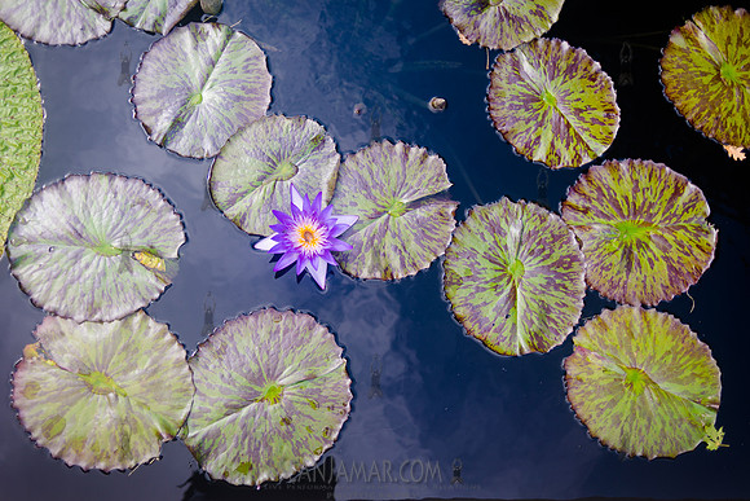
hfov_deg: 52.9
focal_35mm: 36
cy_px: 250
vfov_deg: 36.7
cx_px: 375
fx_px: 754
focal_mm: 35
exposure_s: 1/320
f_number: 2
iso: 100
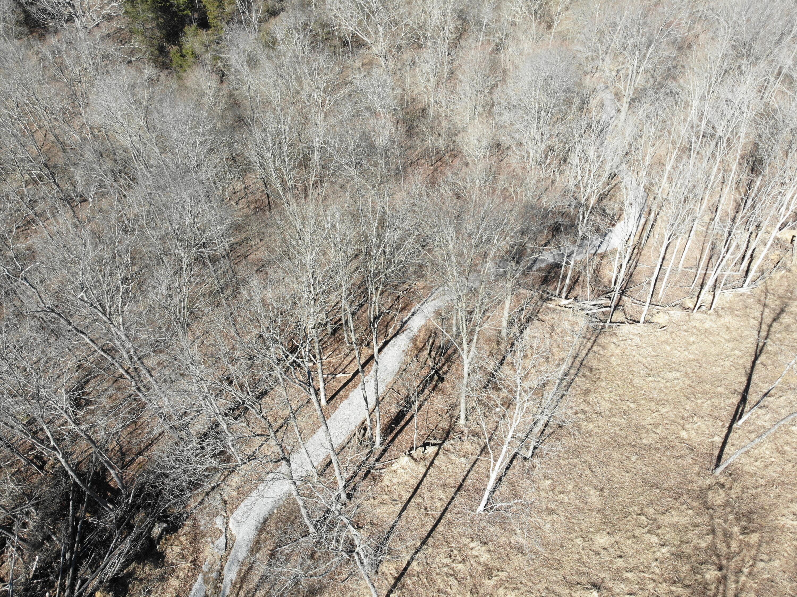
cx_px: 398
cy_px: 298
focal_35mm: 24
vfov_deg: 56.8
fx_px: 552
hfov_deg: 71.6
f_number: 2.8
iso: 110
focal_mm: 4.5
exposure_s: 1/500
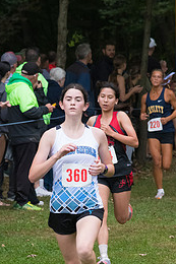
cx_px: 80
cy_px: 184
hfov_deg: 4.4
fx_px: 2284
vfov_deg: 6.6
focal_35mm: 311
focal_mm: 120
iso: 3200
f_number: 5.6
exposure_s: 1/1600
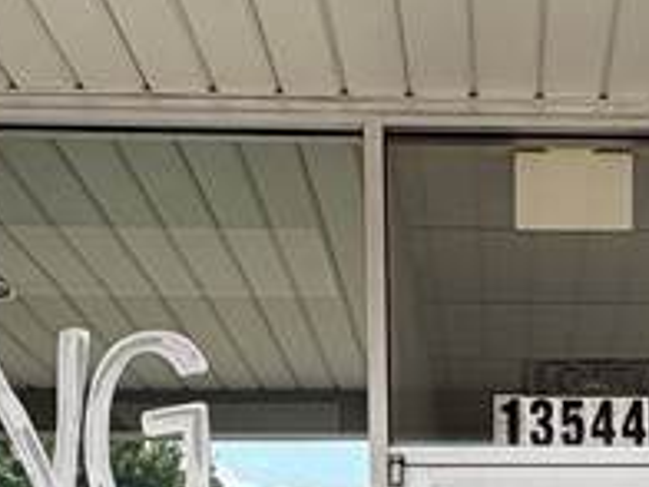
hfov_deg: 25.8
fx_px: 1369
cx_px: 586
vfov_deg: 17.3
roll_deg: +1.5
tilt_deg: -0.2
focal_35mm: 73
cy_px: 808
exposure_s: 1/741
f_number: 2.2
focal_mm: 2.22
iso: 40
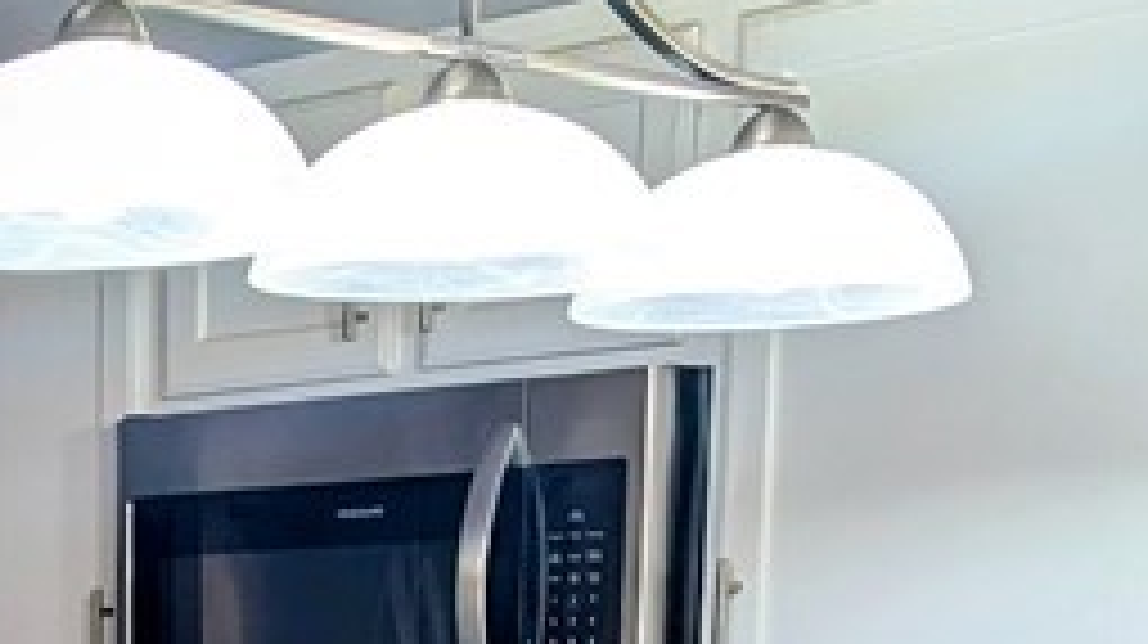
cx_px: -205
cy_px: 1315
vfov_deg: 10.5
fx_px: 3194
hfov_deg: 19.3
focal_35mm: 105
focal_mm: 6.81
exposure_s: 1/60
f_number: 1.85
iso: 93
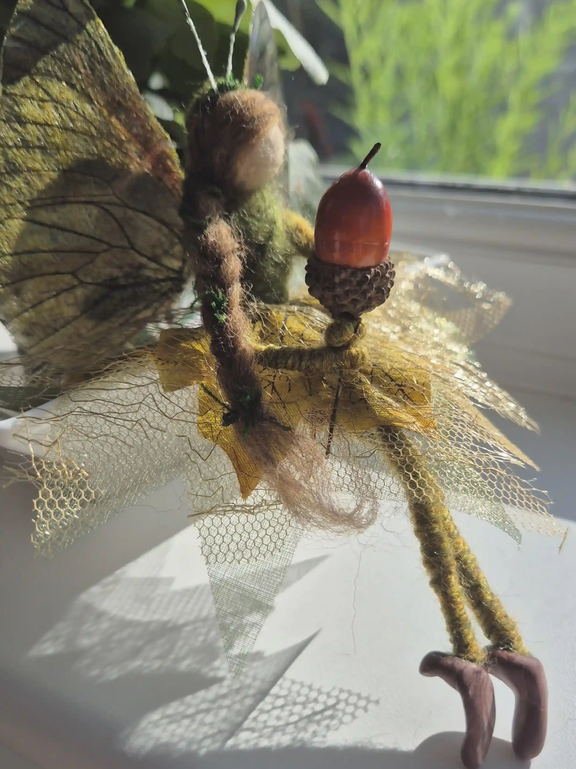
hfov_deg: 58.9
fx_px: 510
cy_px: 384
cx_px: 288
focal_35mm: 23
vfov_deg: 73.9
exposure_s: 1/1476
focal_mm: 5.4
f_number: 1.8
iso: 25
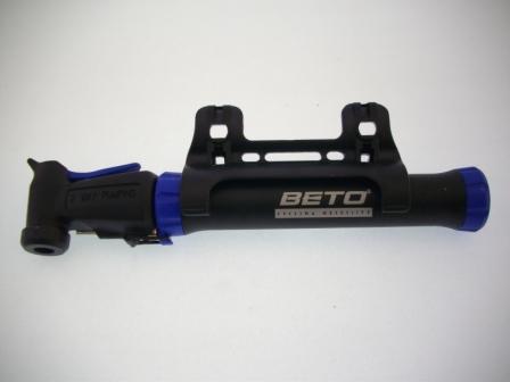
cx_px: 255
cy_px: 191
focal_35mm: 37
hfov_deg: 50.1
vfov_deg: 38.7
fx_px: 545
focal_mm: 6.2
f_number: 5.6
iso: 100
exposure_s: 1/125
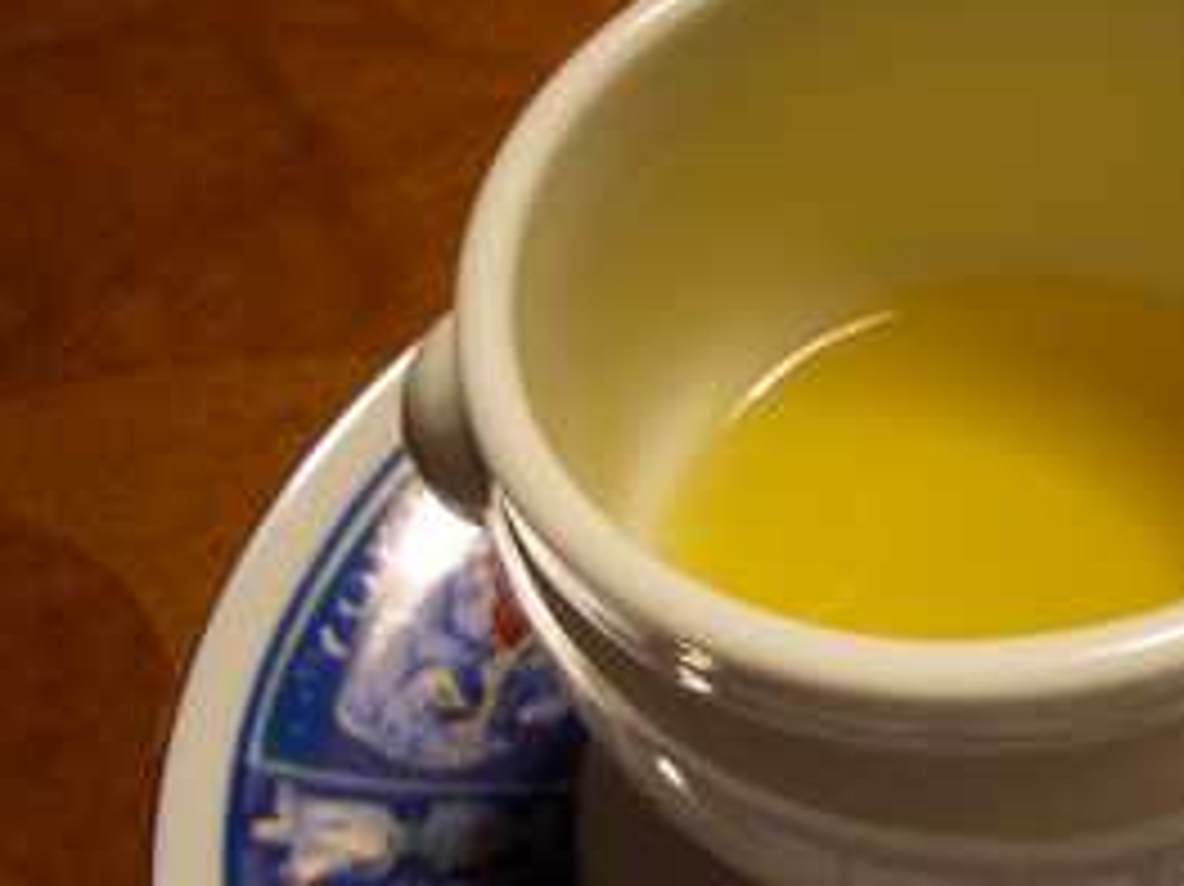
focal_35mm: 60
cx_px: 932
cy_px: 567
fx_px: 2051
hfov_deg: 31.4
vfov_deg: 24.3
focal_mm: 5.8
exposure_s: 1/20
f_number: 2.6
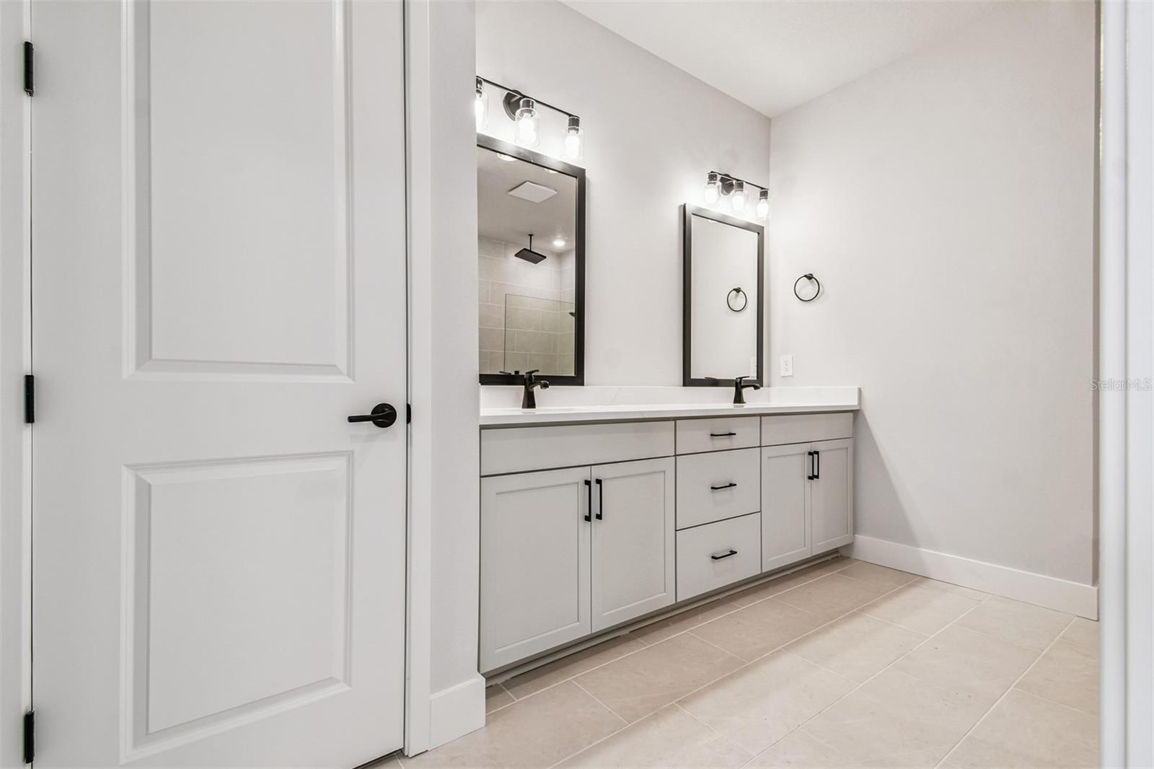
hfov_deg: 100.4
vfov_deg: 77.3
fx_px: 481
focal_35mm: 15
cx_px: 577
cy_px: 384
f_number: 7.1
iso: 100
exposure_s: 1/15
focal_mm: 10
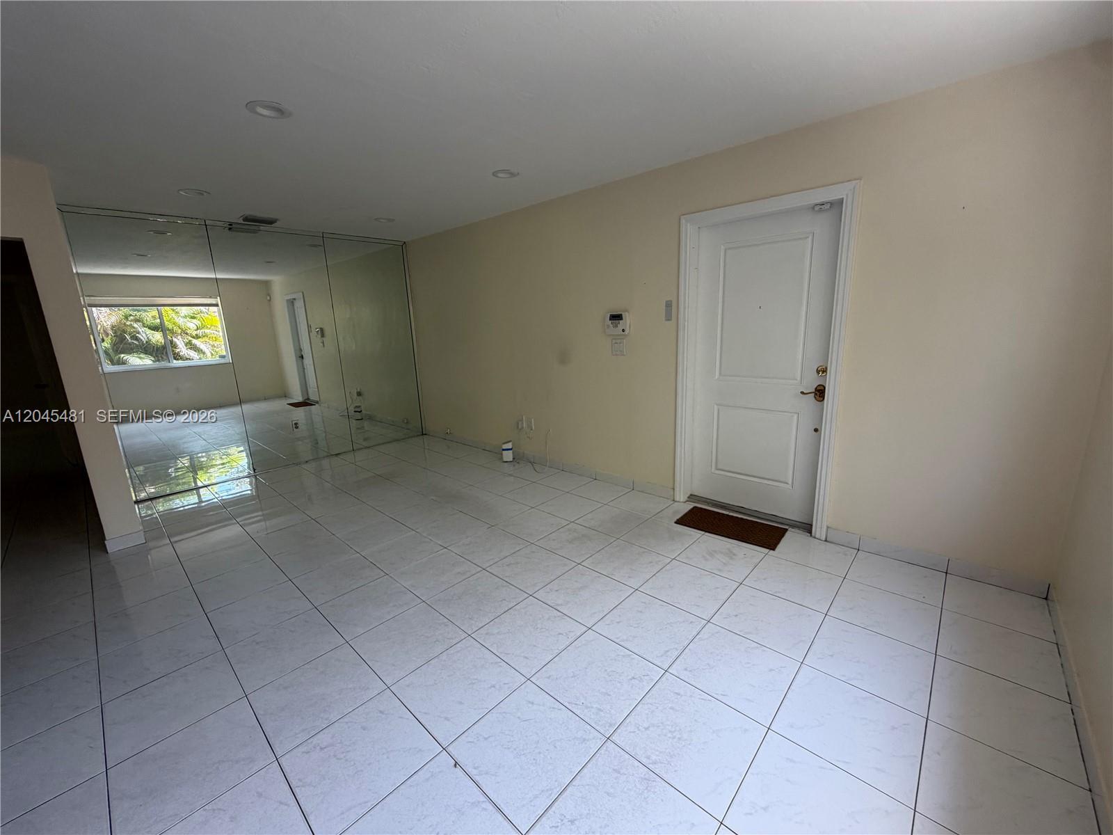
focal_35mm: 14
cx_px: 556
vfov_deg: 85.7
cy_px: 418
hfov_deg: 102.1
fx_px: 450
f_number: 2.2
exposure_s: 1/121
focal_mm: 2.22
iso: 125
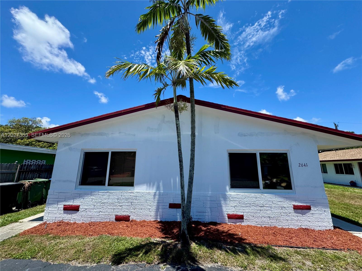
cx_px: 181
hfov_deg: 102.1
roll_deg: -1.0
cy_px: 136
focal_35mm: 14
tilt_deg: +12.9
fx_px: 146
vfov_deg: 85.7
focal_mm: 2.22
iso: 50
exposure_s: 1/1477
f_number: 2.2
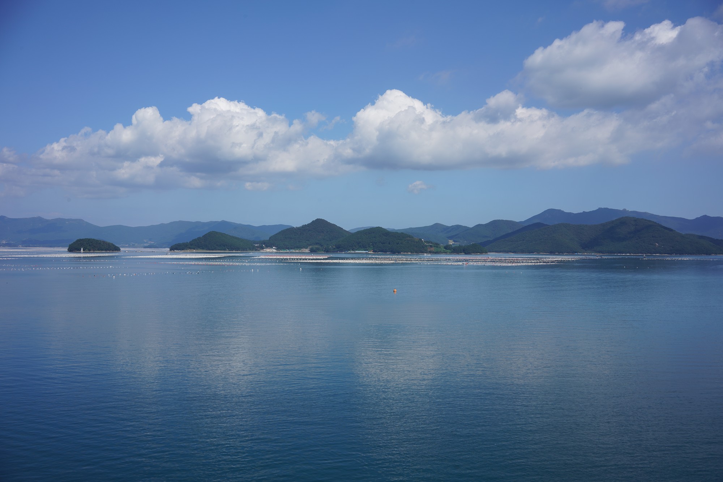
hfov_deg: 54.4
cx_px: 362
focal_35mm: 35
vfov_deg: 37.9
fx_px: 703
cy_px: 241
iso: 100
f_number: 14
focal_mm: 35
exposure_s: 1/125
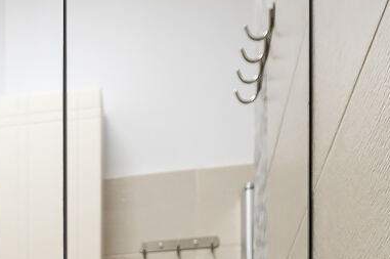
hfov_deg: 17.7
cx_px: -204
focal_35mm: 103
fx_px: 1114
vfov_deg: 11.6
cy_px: 552
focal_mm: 14
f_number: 7.1
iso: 100
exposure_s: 1/8
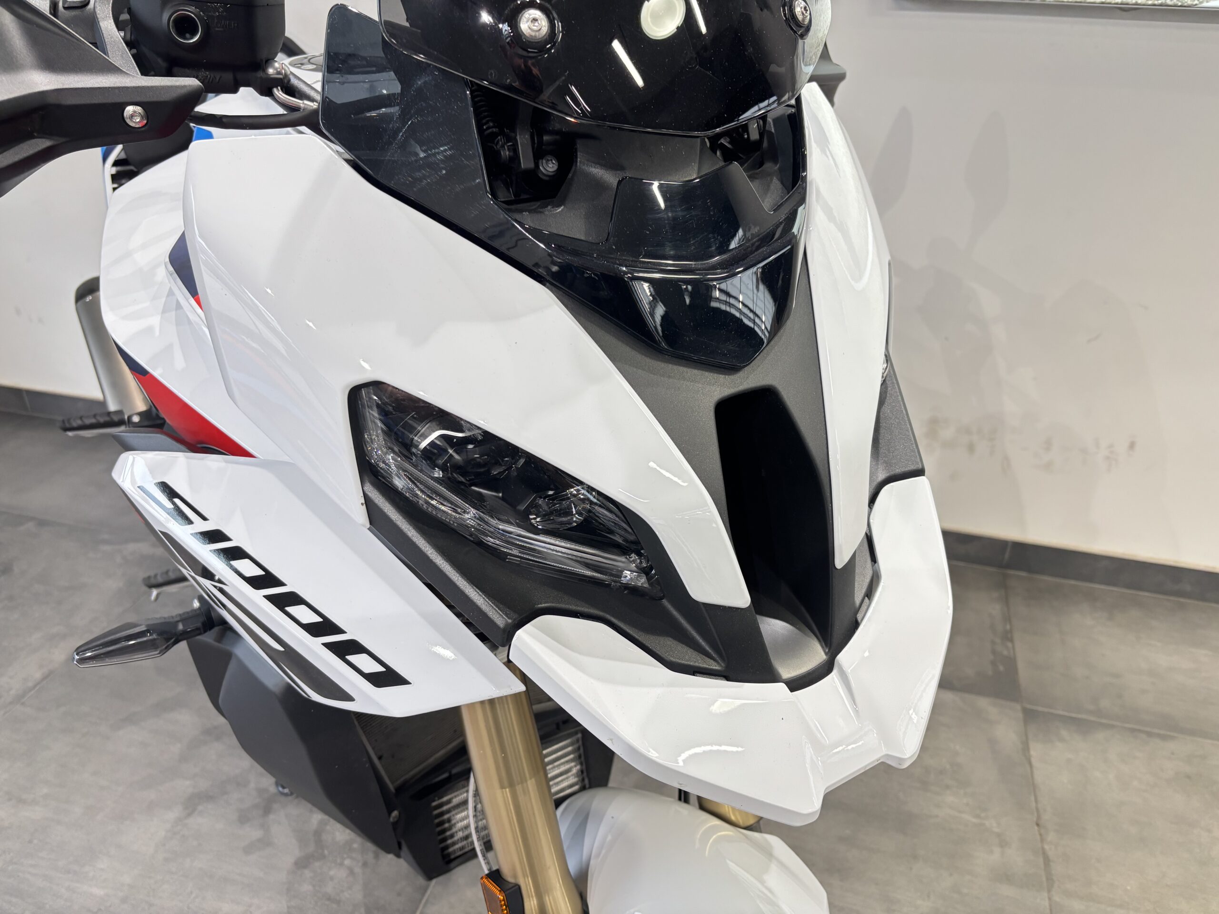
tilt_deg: -30.6
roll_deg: -0.4
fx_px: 916
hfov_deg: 67.3
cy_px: 457
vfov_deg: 53.1
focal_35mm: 26
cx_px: 610
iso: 125
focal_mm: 5.96
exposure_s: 1/50
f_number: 1.6
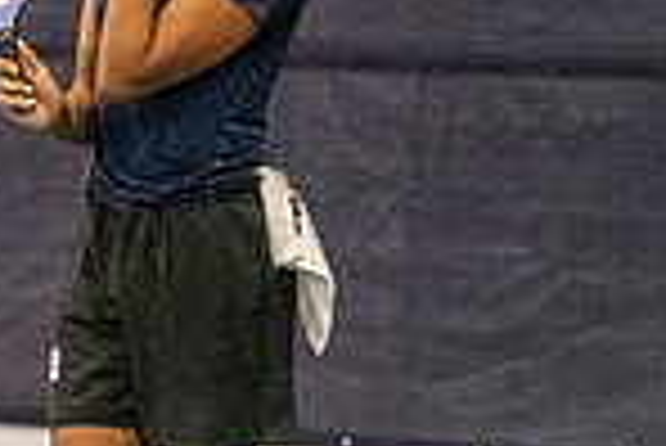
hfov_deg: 8.1
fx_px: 4611
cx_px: -366
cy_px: 386
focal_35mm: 249
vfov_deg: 5.5
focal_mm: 50
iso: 16000
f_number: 4
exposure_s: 1/800
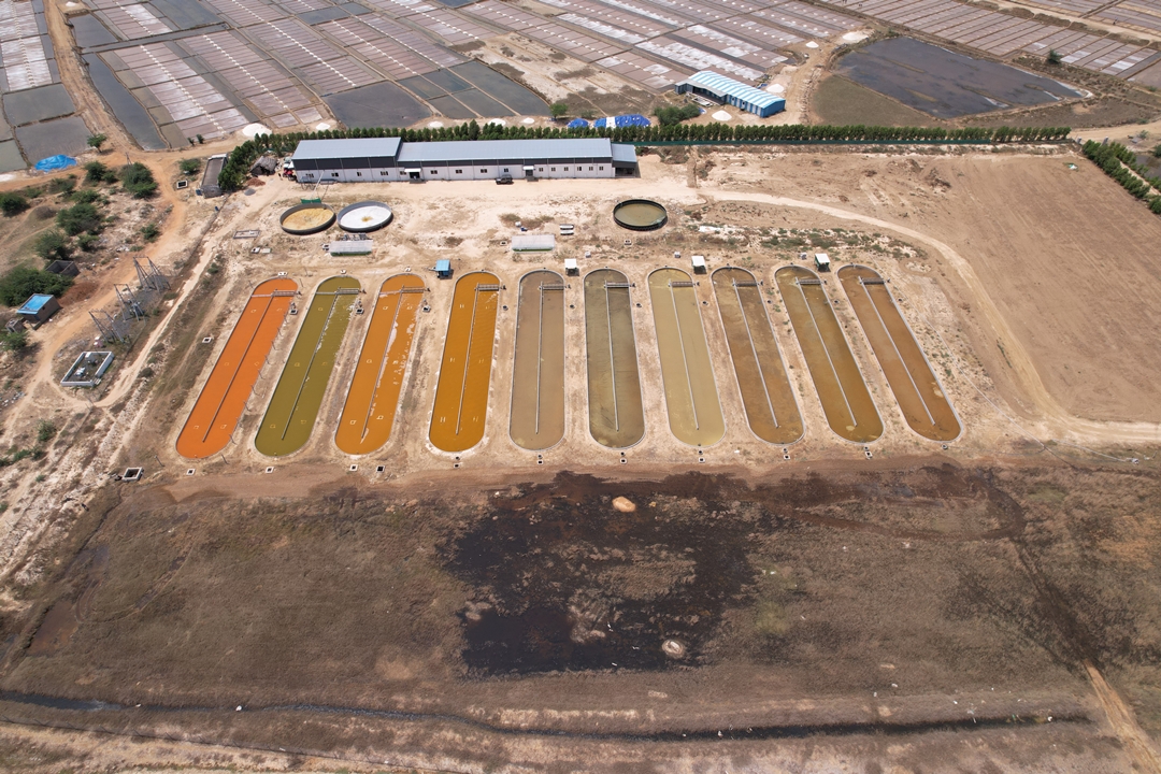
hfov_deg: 78.6
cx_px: 580
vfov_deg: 57.2
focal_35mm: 22
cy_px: 387
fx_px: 709
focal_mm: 8.38
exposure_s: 1/640
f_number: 2.8
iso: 110
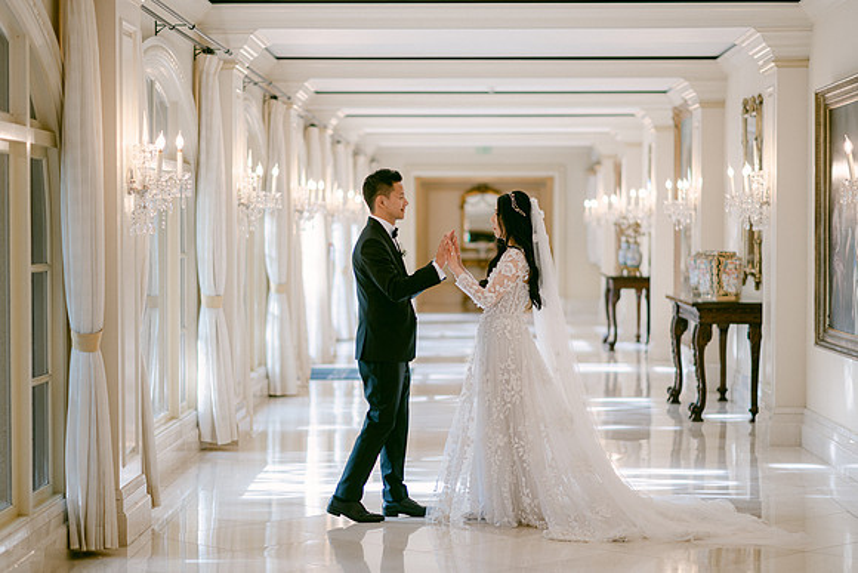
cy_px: 286
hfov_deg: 23.9
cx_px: 429
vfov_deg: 16.1
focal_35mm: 85
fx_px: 2026
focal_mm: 85
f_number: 1.8
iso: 100
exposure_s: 1/200
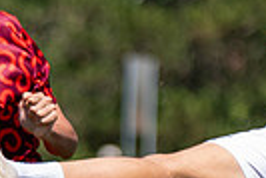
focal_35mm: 750
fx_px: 5548
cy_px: 217
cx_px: 245
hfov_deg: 2.7
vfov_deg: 1.8
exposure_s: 1/8000
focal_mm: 114
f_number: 2.8
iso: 640
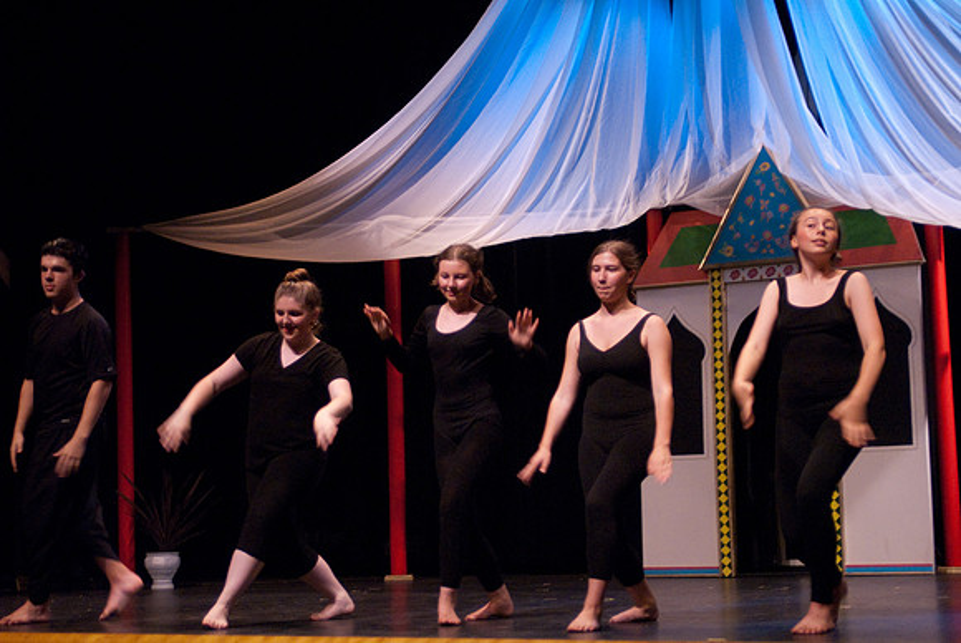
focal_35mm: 68
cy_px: 322
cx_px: 480
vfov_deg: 20.2
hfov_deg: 29.8
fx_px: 1804
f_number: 2.8
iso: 1250
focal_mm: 45
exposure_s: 1/60
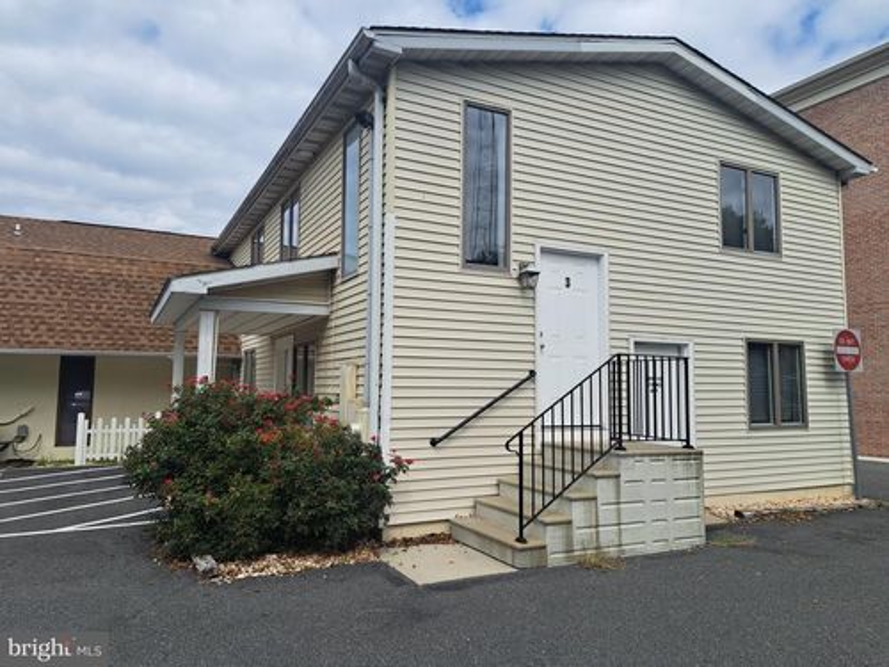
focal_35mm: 24
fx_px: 616
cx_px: 444
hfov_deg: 71.6
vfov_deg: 56.8
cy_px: 334
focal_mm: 5.23
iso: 50
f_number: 1.8
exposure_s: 1/1138
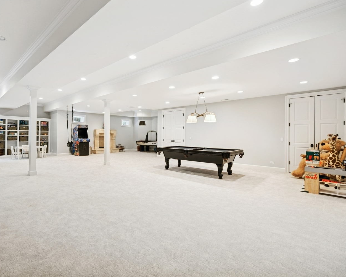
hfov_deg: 88.7
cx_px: 141
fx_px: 174
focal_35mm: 17
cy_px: 133
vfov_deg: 76.9
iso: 200
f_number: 4.5
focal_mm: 14
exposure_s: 1/8
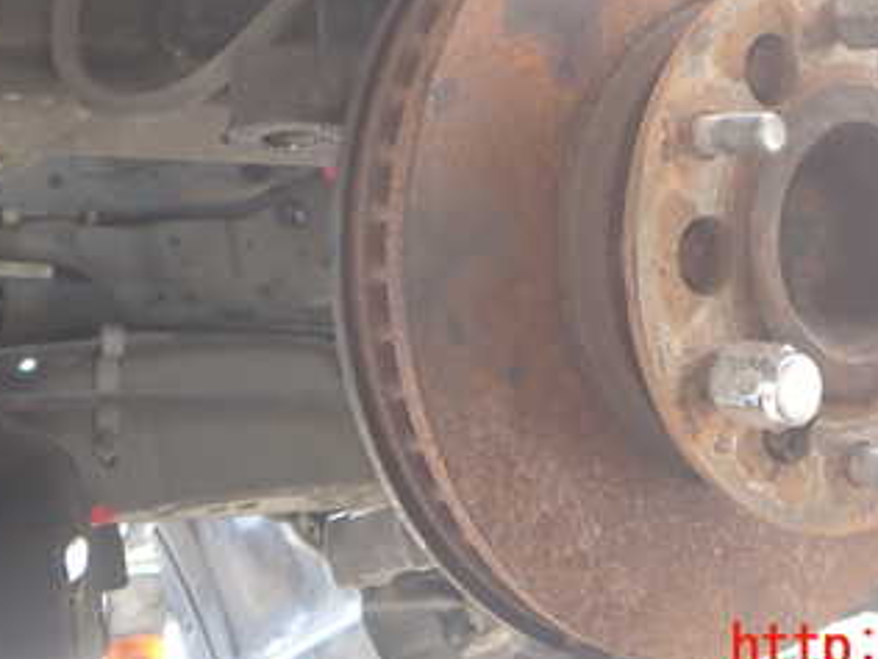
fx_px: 1446
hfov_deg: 33.7
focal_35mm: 57
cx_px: 525
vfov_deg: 24.9
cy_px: 58
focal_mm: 5.4
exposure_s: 1/60
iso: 125
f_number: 2.3
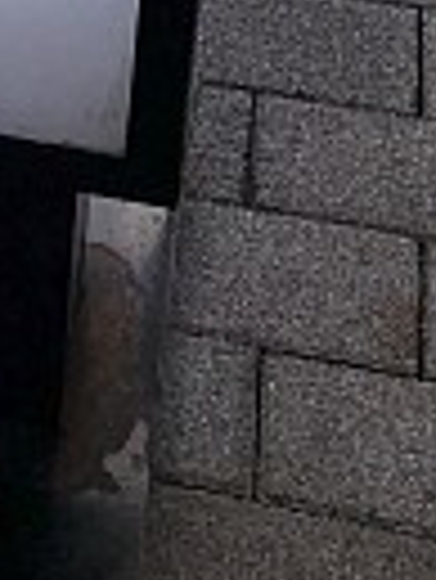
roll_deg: +2.0
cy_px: -776
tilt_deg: -26.8
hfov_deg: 9.9
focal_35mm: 145
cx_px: -247
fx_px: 2431
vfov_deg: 11.4
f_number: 1.8
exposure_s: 1/305
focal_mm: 4
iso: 20
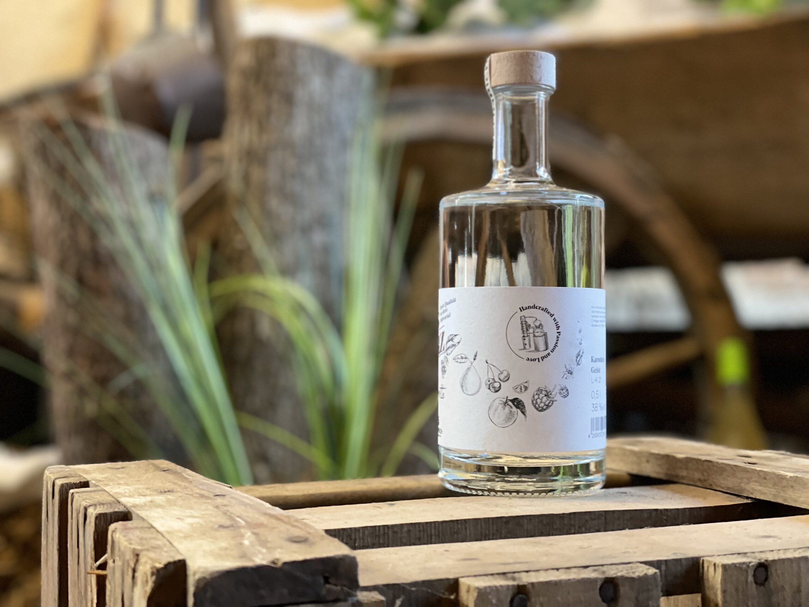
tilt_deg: +1.5
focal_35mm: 52
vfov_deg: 28.0
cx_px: 404
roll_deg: +0.5
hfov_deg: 36.8
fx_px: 1215
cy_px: 304
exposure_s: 1/33
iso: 250
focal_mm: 6
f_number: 2
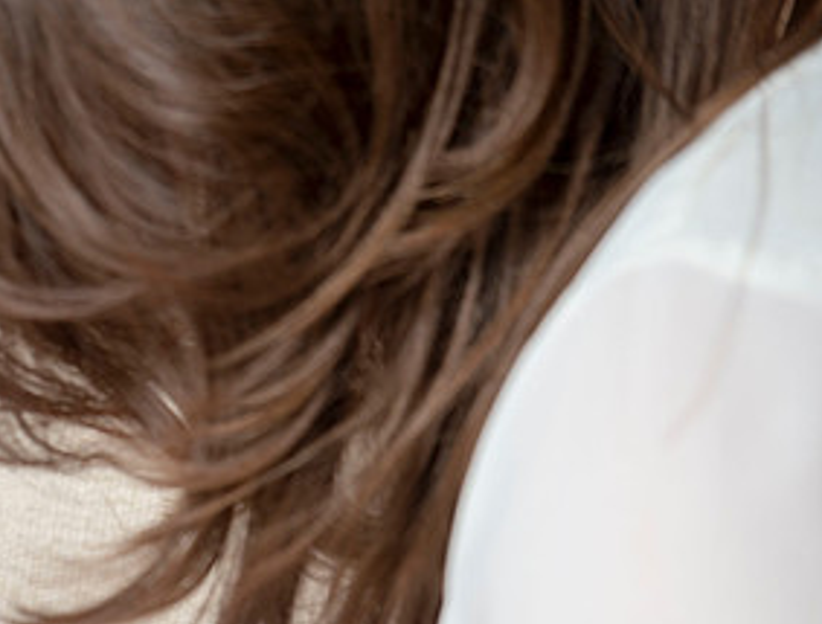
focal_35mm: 380
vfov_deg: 3.9
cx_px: -102
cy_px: 612
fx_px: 9066
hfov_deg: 5.2
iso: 200
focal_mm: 170
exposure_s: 1/160
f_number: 5.6
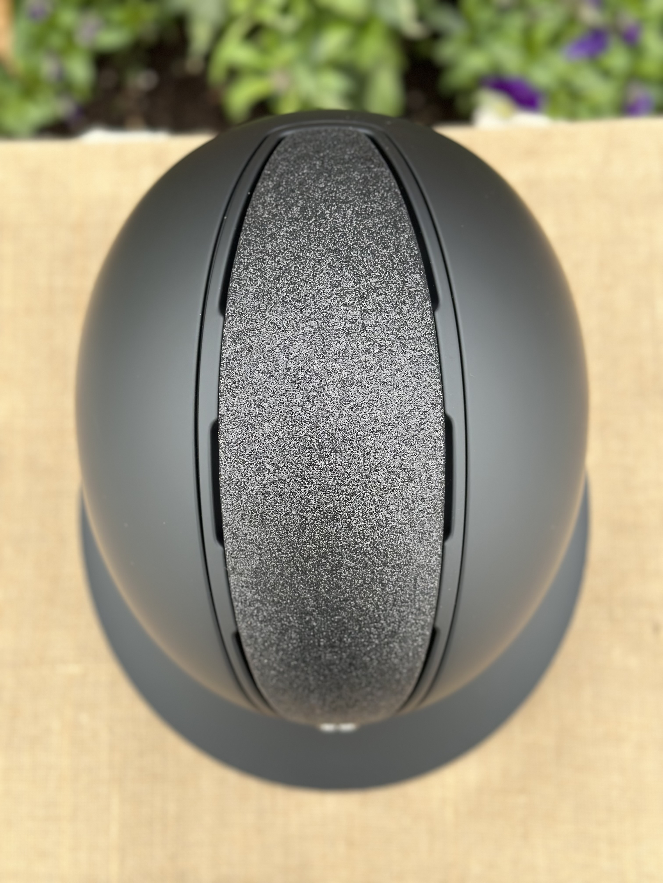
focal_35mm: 48
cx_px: 332
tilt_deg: -77.3
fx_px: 1226
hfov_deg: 30.3
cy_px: 442
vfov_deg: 39.7
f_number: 1.78
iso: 125
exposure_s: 1/171
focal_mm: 6.86
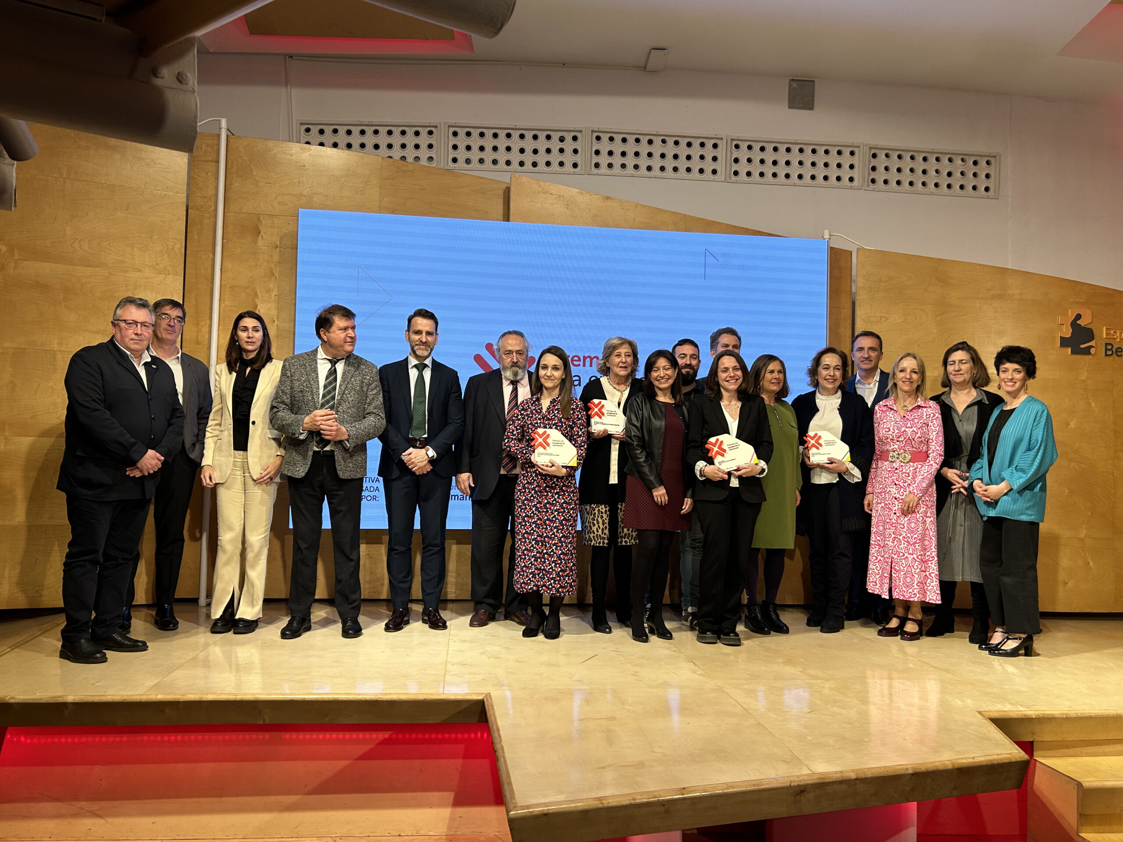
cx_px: 562
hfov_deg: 67.3
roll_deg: -1.0
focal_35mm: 26
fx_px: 843
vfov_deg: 53.1
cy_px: 421
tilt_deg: +2.7
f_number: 1.5
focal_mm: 5.7
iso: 100
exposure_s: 1/120
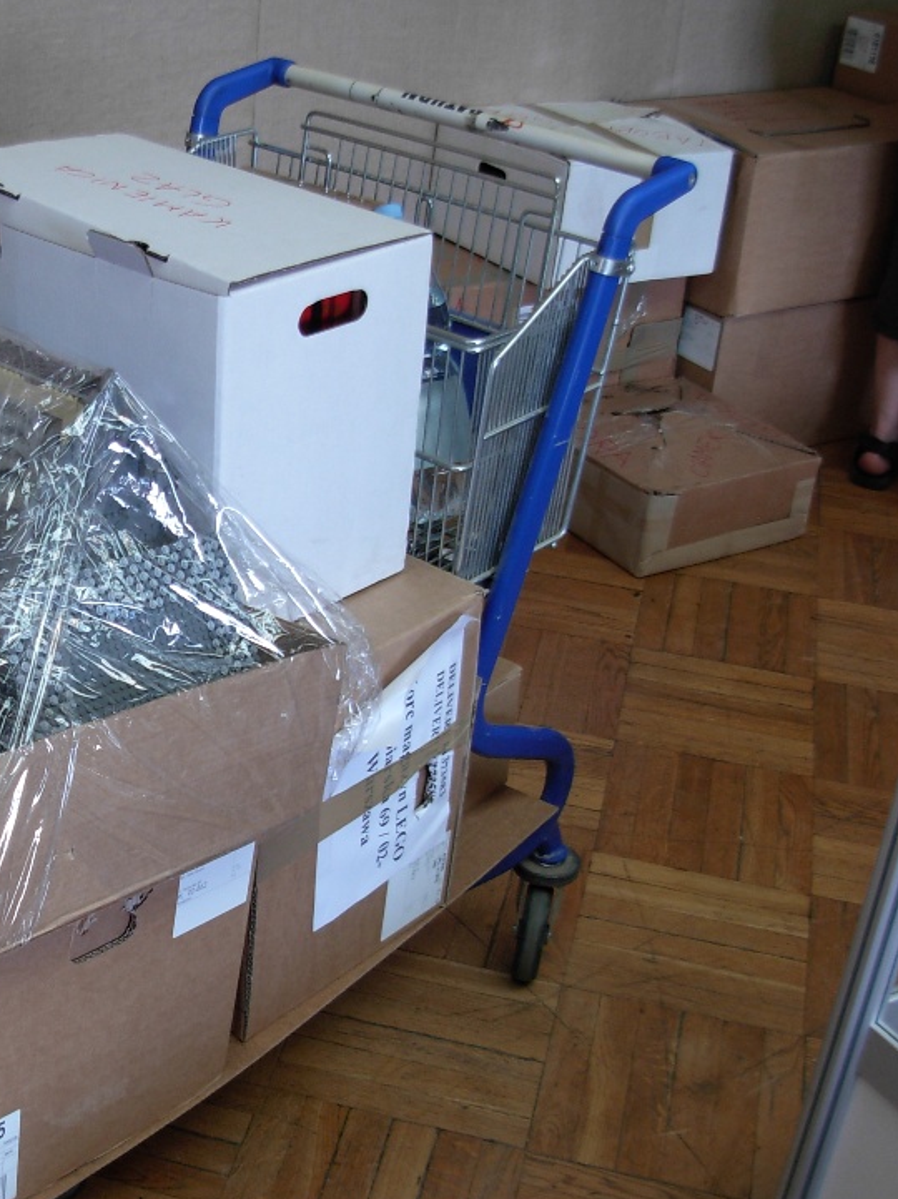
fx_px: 1869
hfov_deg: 26.1
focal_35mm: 54
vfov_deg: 35.6
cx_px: 81
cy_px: 579
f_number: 2.9
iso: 79
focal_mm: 6.3
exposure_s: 1/12.6
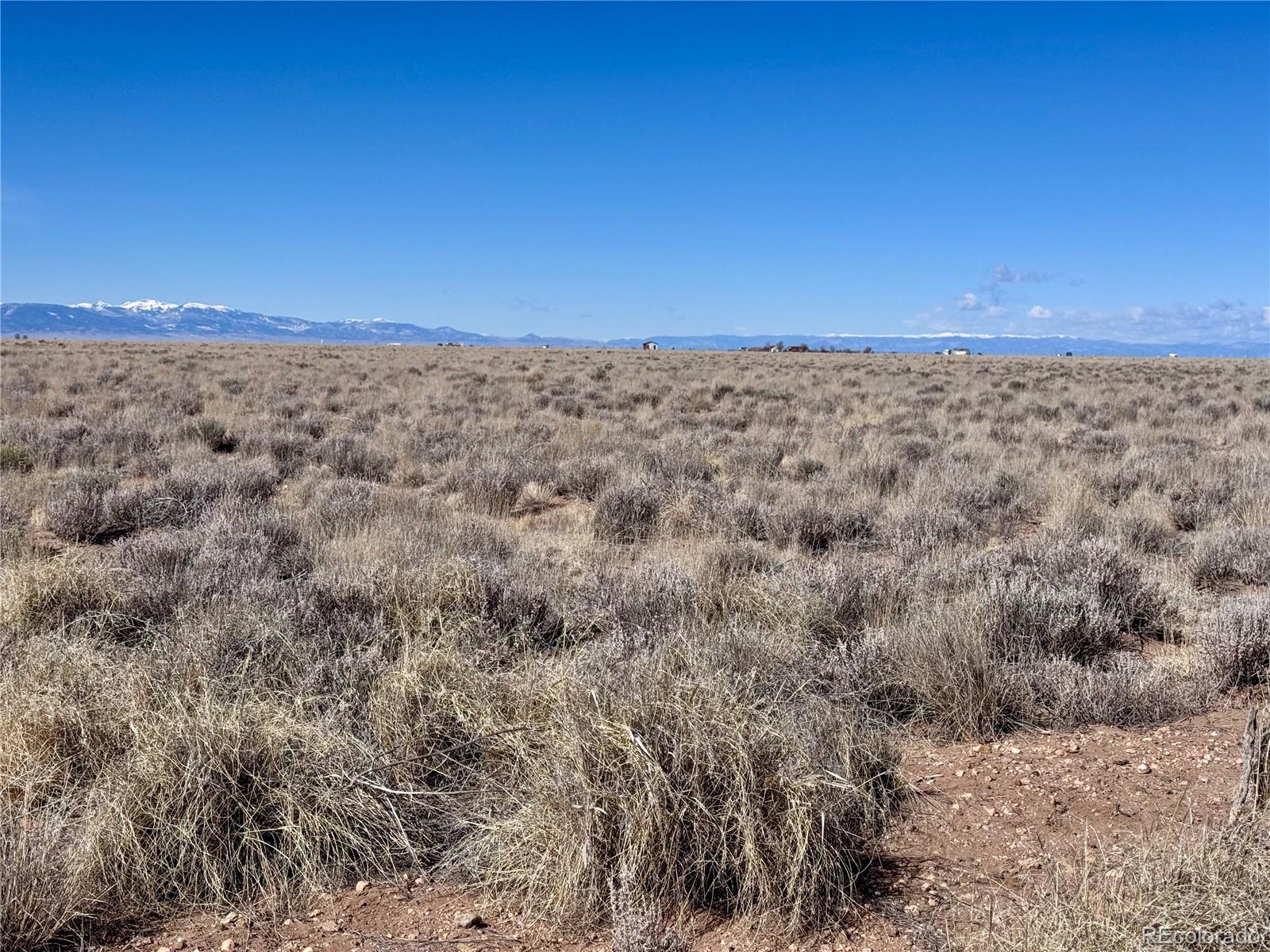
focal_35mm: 48
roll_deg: -0.8
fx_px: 1761
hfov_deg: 39.7
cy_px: 476
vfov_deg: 30.3
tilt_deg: -4.7
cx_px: 635
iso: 64
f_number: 1.78
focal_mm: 6.76
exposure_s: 1/9009
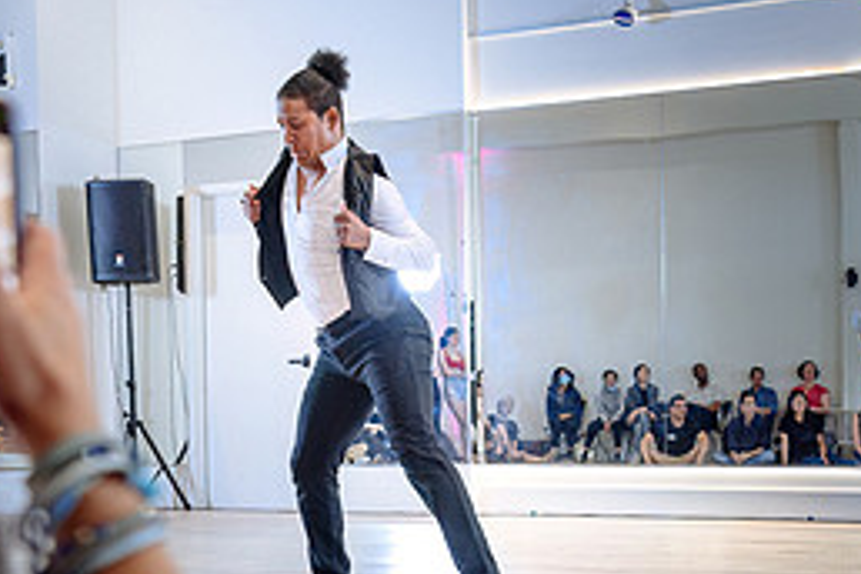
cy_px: 446
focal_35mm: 63
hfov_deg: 31.6
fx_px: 1507
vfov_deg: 21.3
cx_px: 597
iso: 1600
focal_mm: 28
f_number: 2.8
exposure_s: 1/250
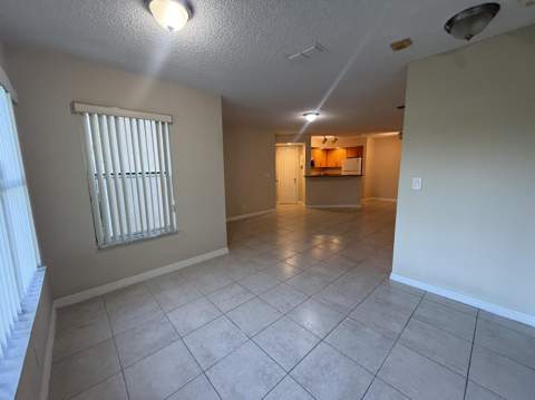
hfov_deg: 102.1
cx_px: 268
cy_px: 200
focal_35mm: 14
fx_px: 216
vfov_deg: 85.6
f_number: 2.2
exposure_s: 1/120
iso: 200
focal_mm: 2.22
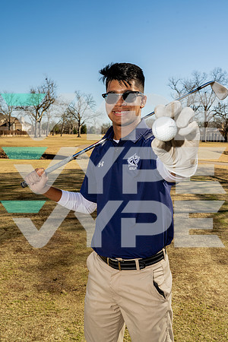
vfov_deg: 54.4
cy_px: 171
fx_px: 332
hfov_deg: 37.9
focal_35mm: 35
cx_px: 114
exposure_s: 1/250
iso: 200
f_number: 9
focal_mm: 35
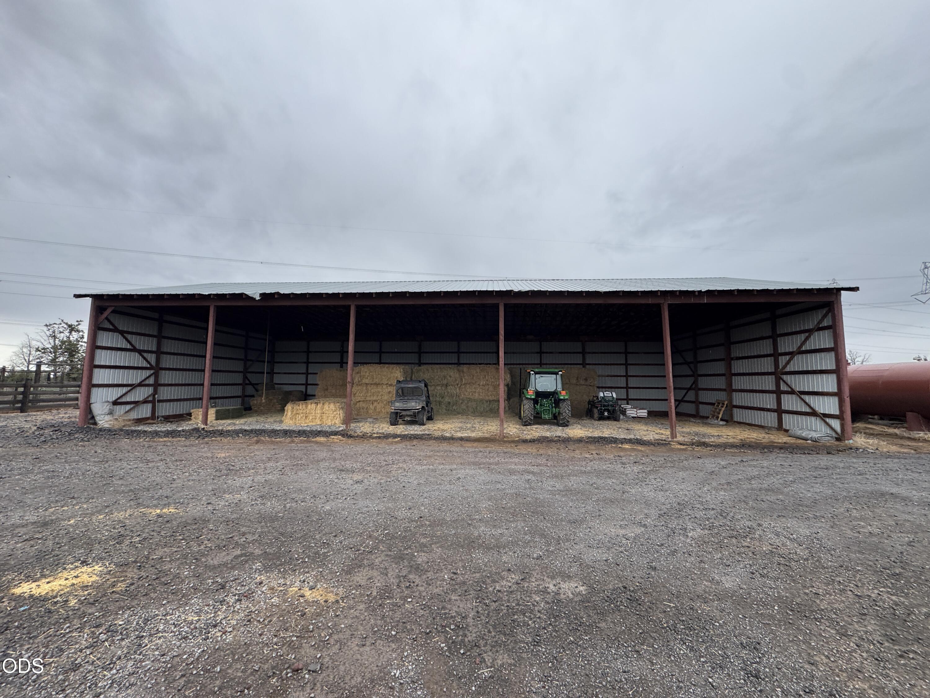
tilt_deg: +3.4
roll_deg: -1.4
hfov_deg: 102.1
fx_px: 376
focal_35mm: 14
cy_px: 349
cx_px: 465
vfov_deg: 85.7
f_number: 2.2
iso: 40
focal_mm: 2.22
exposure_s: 1/476
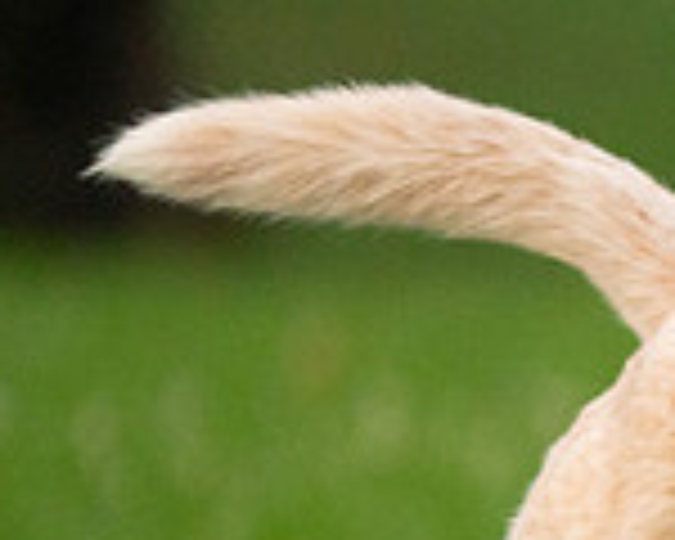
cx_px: 1210
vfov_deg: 1.0
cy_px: 614
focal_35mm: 1621
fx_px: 32383
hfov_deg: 1.2
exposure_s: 1/2000
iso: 6400
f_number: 6.3
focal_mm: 448
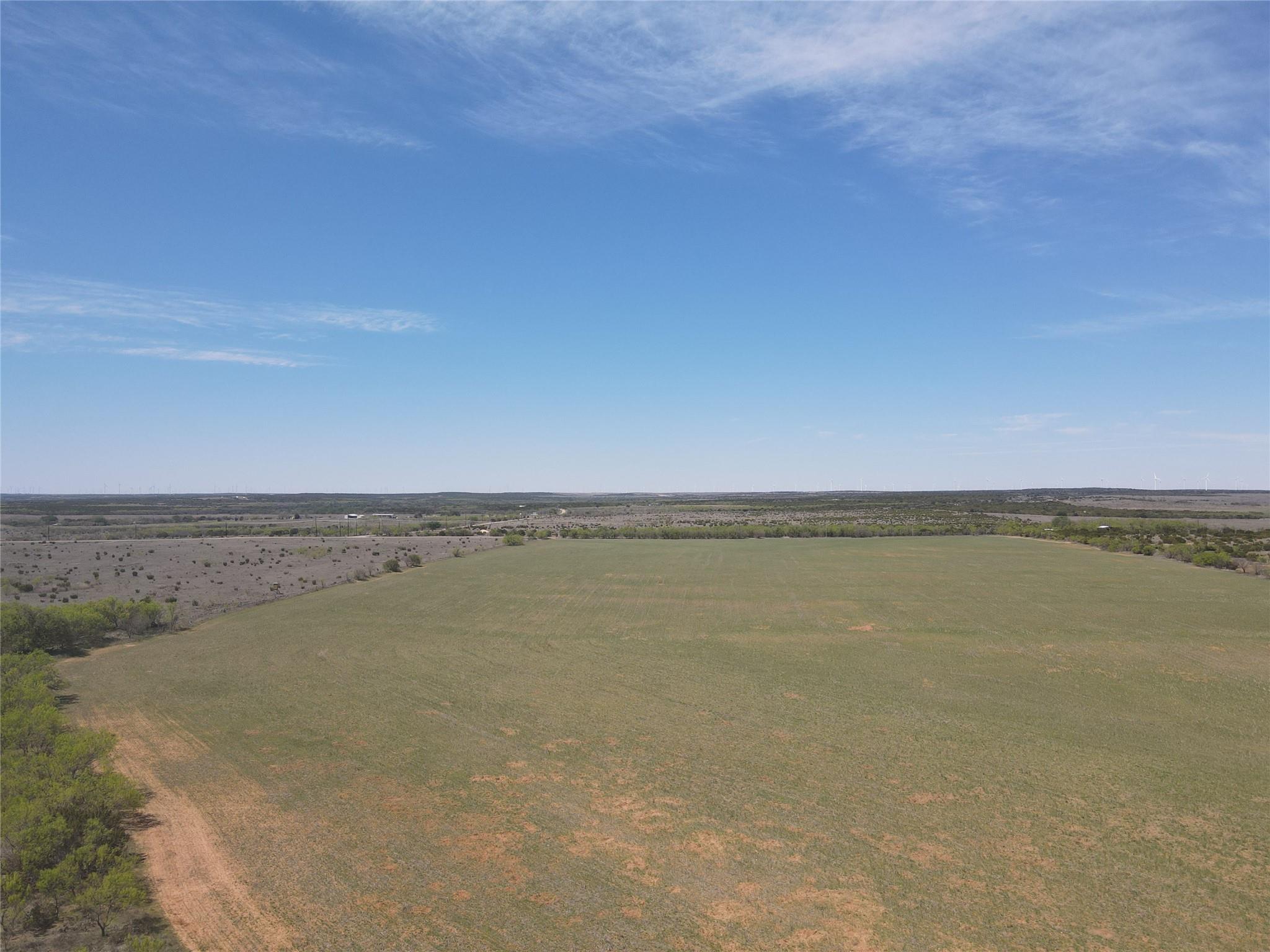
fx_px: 881
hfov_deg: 71.6
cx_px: 635
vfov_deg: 56.8
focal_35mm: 24
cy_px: 476
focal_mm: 4.5
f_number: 2.8
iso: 100
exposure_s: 1/725
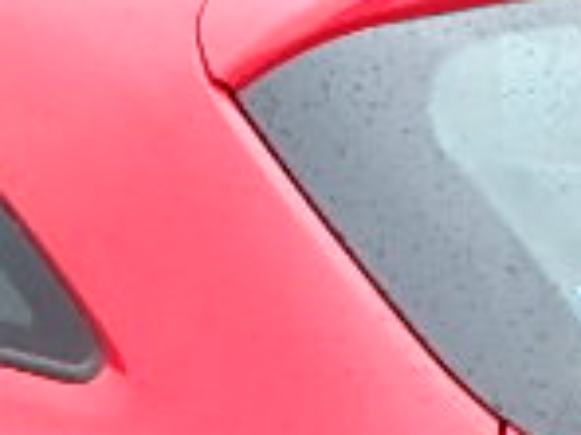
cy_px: 635
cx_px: 220
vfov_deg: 15.1
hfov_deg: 21.5
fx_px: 1527
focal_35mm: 91
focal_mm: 3.7
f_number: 3.5
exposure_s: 1/320
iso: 125
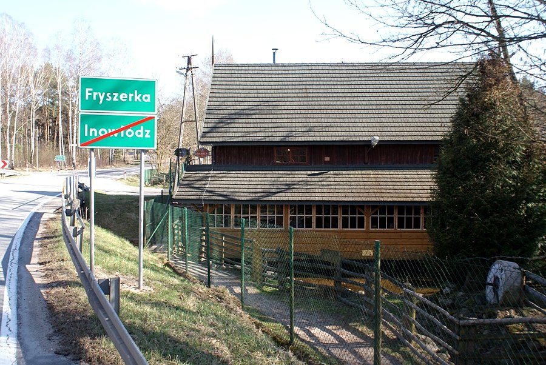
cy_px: 182
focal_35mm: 39
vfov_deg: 34.3
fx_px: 592
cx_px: 273
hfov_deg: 49.5
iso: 100
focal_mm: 26
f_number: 6.3
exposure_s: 1/60
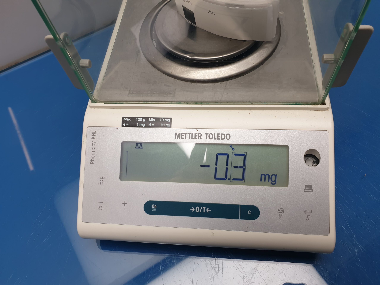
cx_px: 190
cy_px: 142
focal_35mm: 26
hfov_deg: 67.3
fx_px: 285
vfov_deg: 53.1
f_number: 2.4
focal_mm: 4.3
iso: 80
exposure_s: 1/100
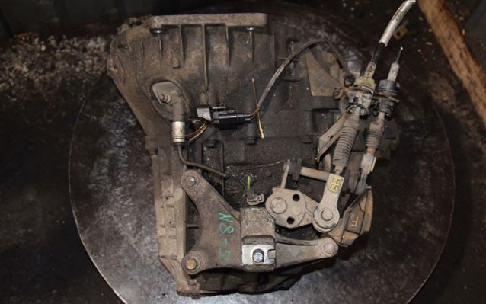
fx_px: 609
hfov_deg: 43.5
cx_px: 243
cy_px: 150
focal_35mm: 46
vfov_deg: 28.0
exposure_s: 1/60
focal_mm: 30
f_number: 5
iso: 800
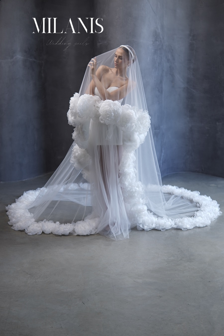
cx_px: 112
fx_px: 420
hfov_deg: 29.9
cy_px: 168
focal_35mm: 45
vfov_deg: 43.6
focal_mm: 30
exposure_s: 1/100
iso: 80
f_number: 2.5
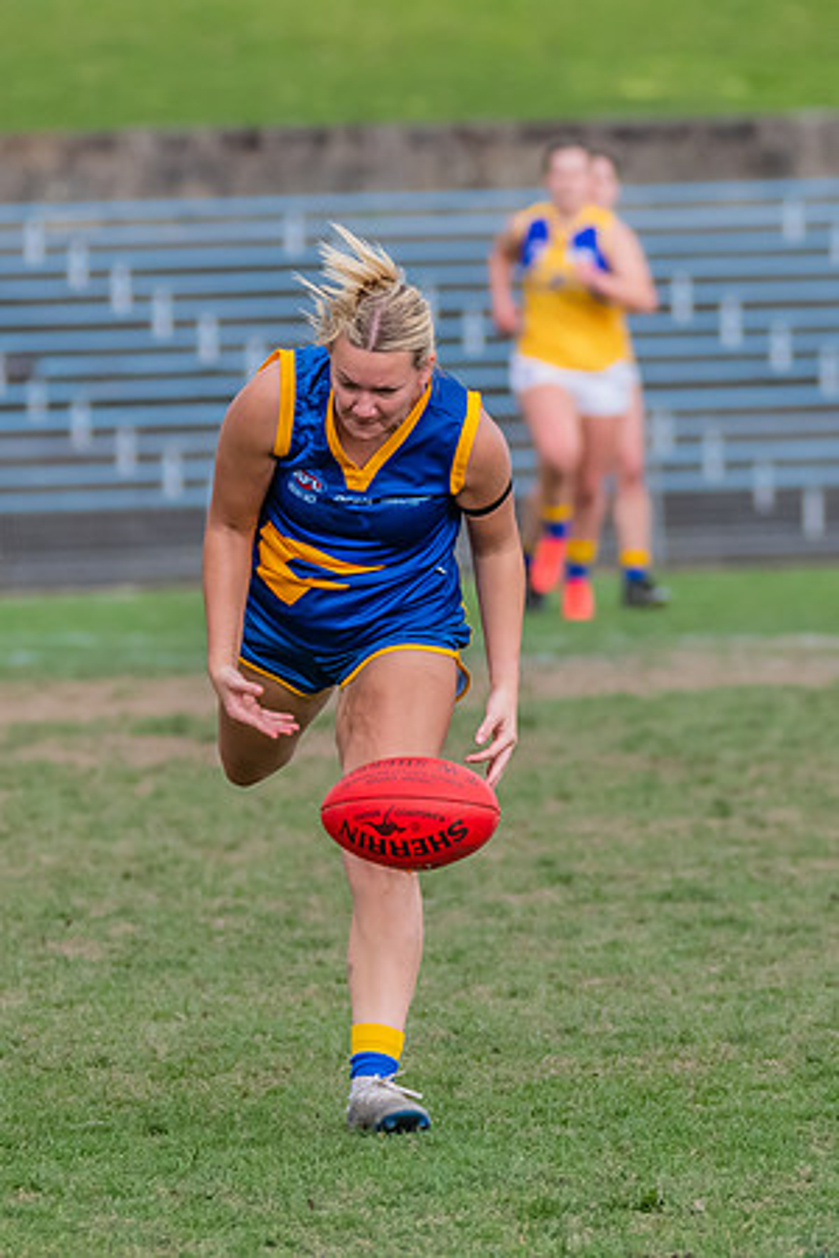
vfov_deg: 3.4
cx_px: 511
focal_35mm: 606
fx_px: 21200
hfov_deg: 2.3
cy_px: 596
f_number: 5.6
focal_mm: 260
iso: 1100
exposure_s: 1/1600
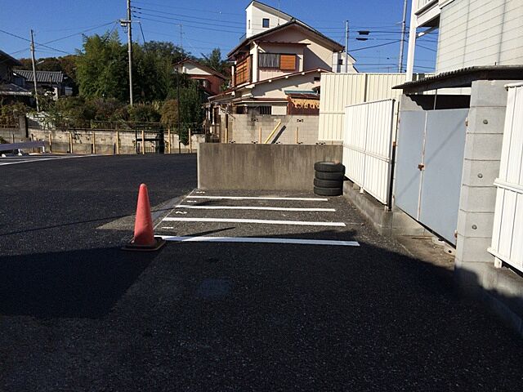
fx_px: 453
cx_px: 262
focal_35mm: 30
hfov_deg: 60.0
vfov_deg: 46.8
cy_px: 196
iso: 40
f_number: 2.2
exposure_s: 1/3165
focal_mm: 4.12
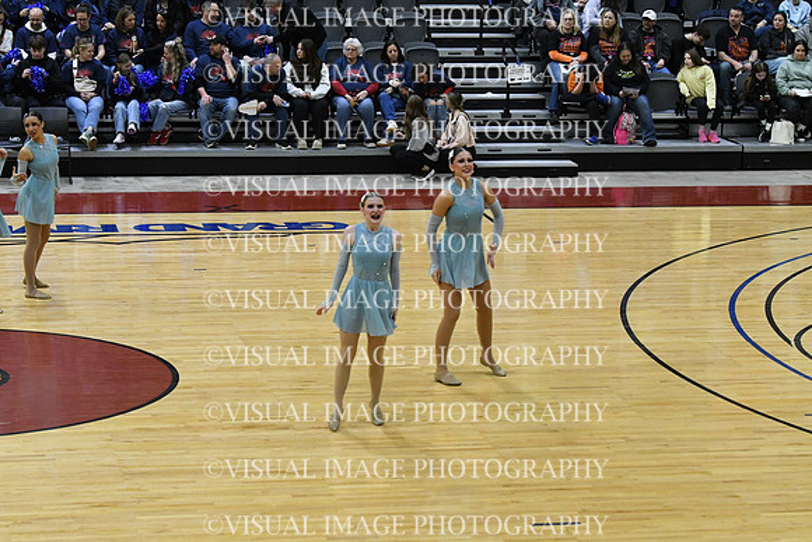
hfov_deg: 19.5
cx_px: 406
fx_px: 2369
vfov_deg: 13.0
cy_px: 271
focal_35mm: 105
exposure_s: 1/500
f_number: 4
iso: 5000
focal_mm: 70
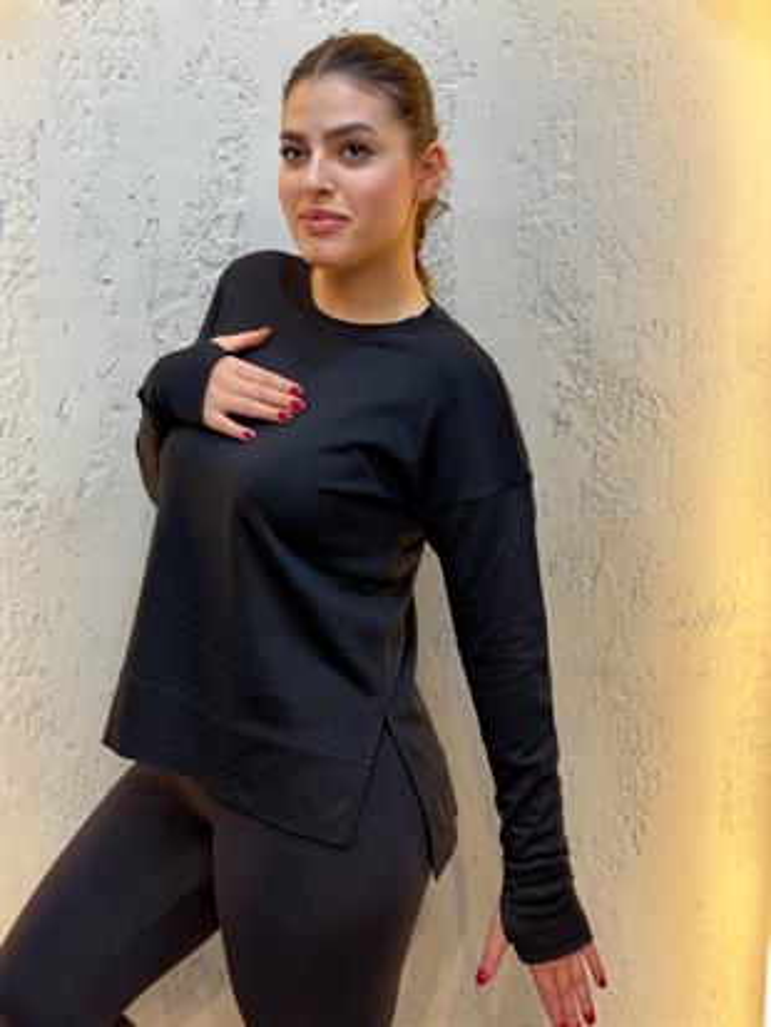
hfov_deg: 30.3
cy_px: 514
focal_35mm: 48
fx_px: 1425
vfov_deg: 39.6
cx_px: 386
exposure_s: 1/100
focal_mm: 6.76
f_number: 1.78
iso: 125
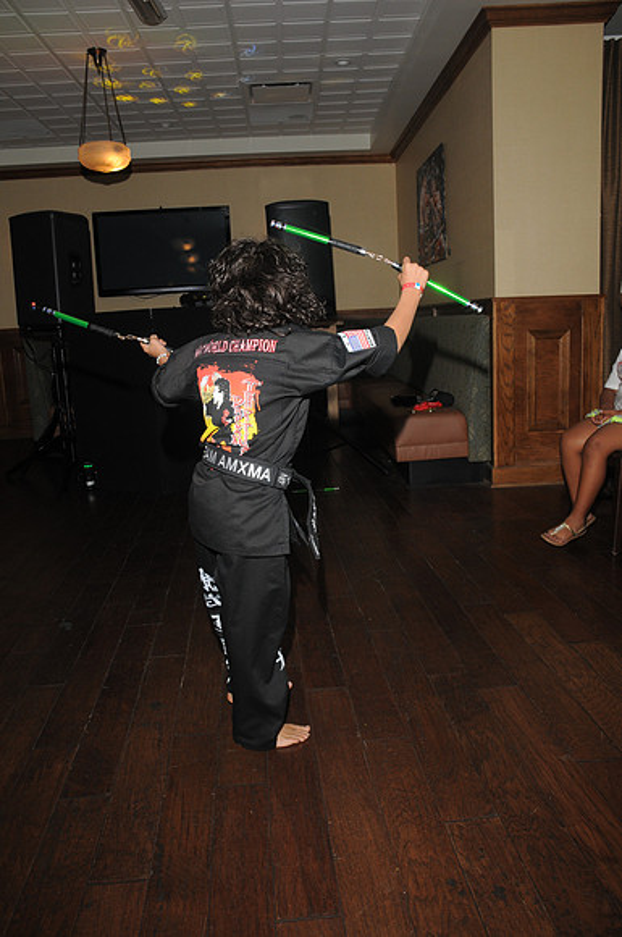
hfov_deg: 43.5
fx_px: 780
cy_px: 468
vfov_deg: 62.0
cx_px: 311
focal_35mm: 30
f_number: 5.6
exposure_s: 1/100
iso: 400
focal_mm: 20
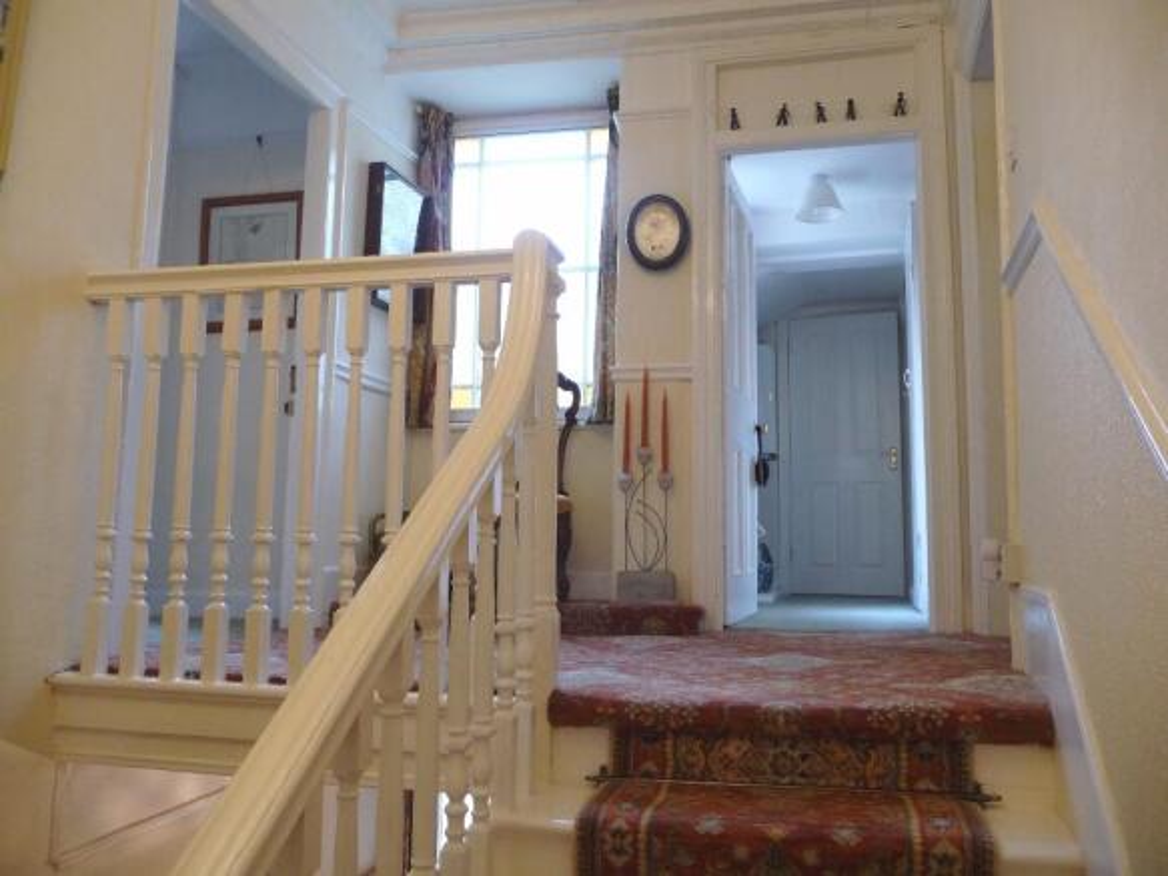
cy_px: 438
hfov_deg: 63.5
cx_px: 584
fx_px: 945
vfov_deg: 49.7
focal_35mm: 28
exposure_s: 1/30
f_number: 3.3
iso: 250
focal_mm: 4.7
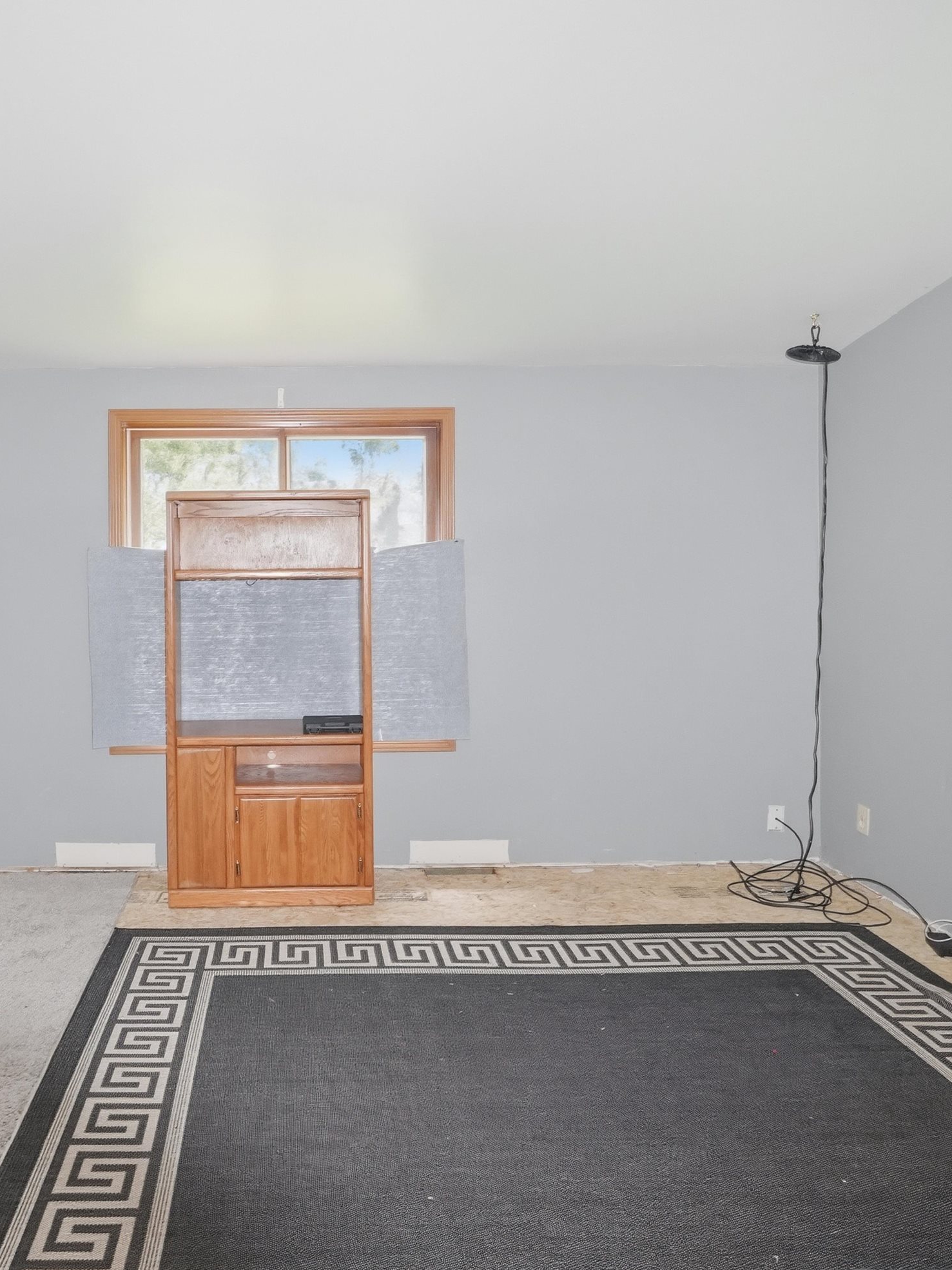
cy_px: 614
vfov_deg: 69.9
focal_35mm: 25
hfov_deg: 53.9
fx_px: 907
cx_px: 296
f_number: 5.6
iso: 1600
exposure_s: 1/15
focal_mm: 11
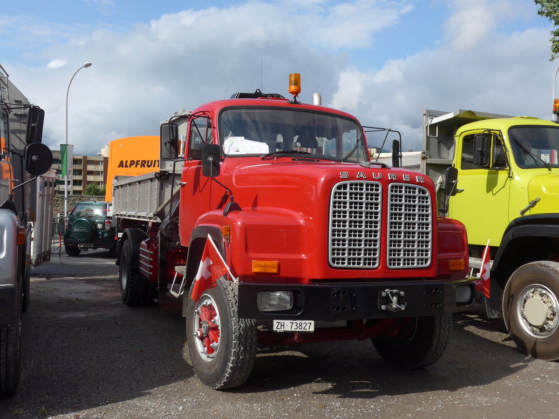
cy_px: 210
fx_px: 630
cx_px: 280
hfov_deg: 47.9
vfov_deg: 36.8
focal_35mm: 39
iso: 80
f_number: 2.8
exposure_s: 1/1600
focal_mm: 8
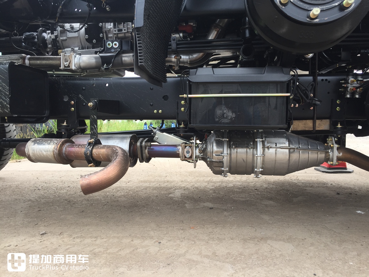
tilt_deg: -2.3
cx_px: 184
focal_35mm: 29
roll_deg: +1.7
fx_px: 309
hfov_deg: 61.7
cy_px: 138
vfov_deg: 48.2
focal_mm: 4.15
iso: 32
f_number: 2.2
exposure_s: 1/222
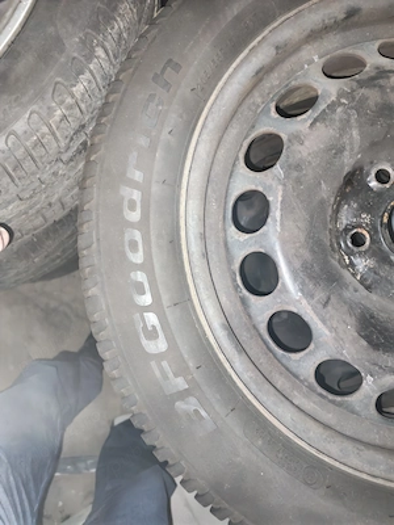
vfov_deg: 65.3
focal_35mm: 27
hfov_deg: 51.4
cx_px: 197
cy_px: 262
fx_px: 410
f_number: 1.9
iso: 3200
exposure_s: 1/33
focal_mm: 6.12
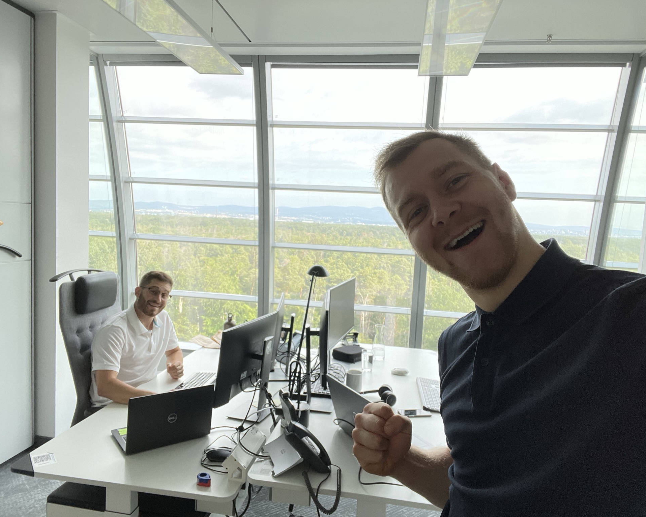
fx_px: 459
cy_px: 259
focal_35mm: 24
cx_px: 315
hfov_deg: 70.3
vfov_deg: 58.8
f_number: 2.2
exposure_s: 1/121
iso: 64
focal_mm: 2.71
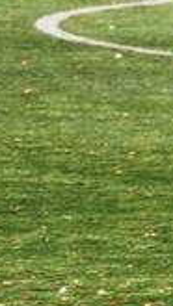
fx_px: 8348
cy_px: 444
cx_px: 943
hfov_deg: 1.2
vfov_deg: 2.1
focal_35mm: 1025
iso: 400
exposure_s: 1/320
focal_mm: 105
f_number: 5.6
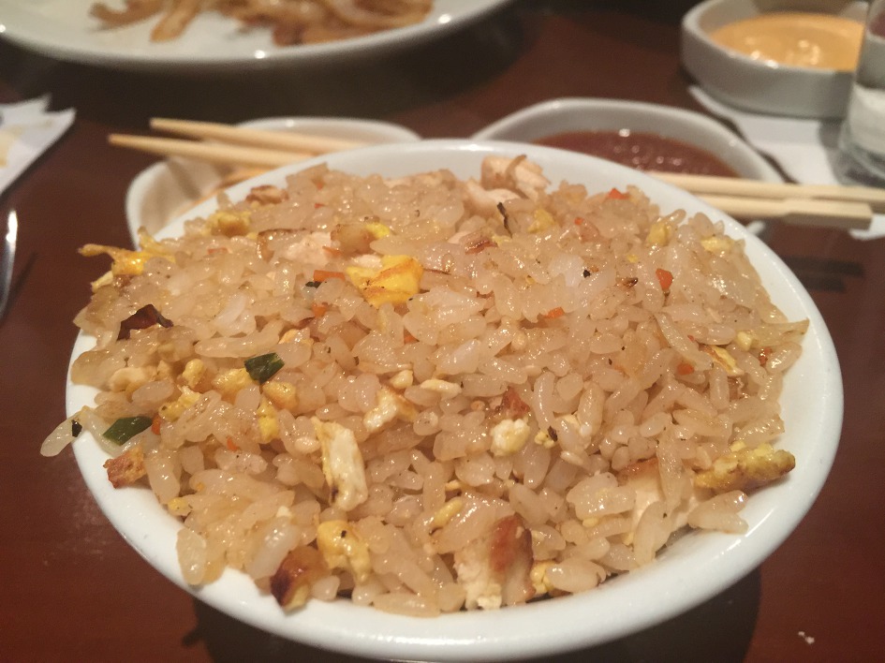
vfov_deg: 48.2
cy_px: 332
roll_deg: +0.8
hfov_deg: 61.7
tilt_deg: -40.1
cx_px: 442
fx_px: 741
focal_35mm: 29
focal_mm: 4.15
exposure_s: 1/15
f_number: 2.2
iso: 125
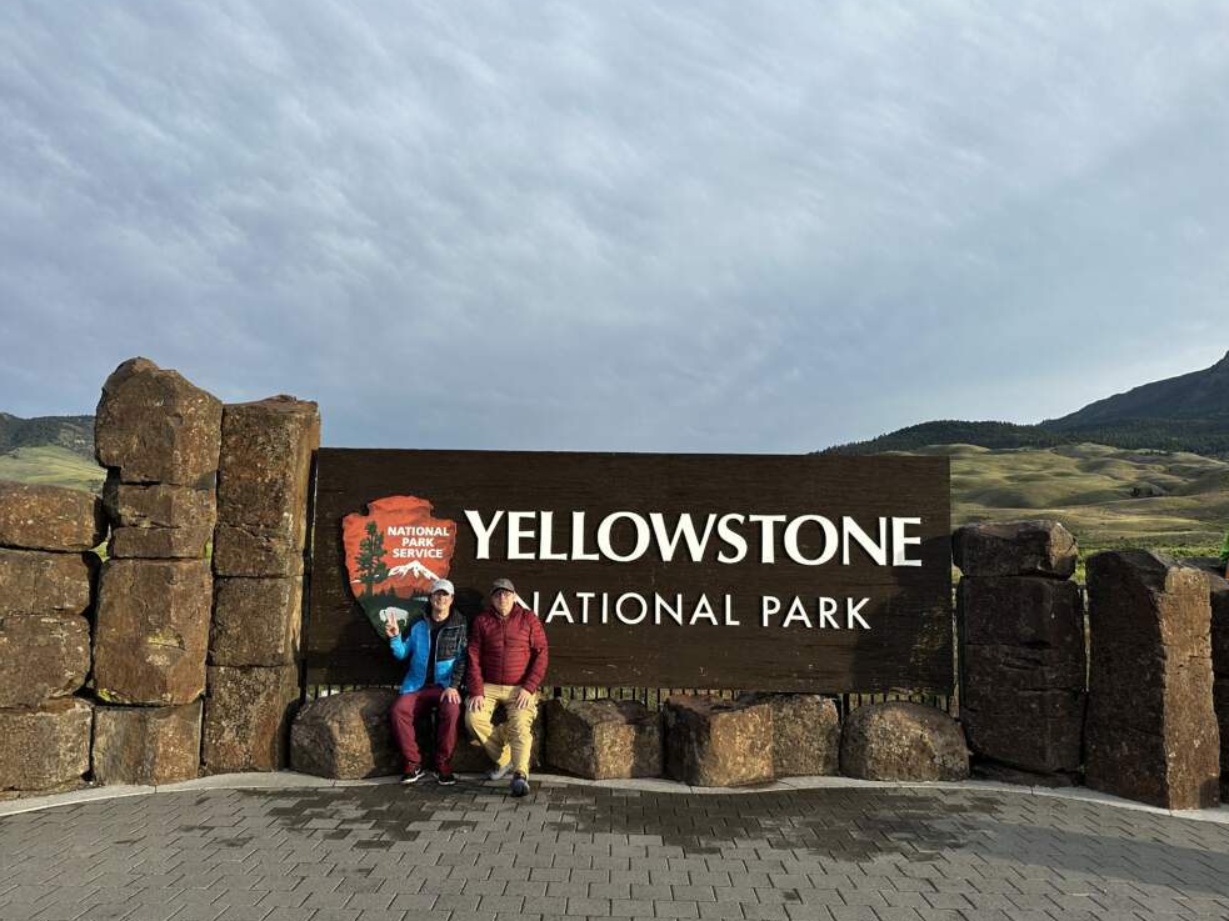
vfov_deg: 54.9
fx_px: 887
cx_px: 599
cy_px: 466
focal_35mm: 25
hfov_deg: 69.4
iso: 80
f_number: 1.78
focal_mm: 6.86
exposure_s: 1/1339
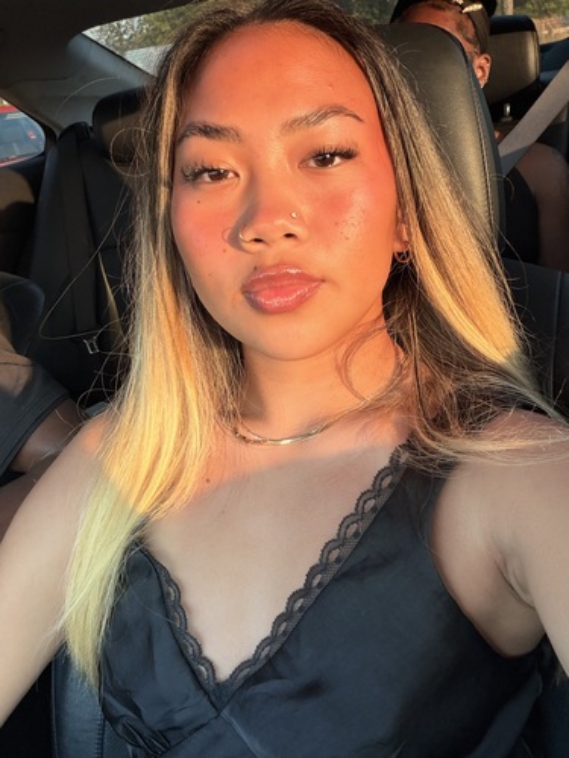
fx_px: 657
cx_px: 284
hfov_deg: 46.8
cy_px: 379
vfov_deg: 60.0
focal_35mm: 30
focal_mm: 2.71
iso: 80
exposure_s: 1/121
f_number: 1.9
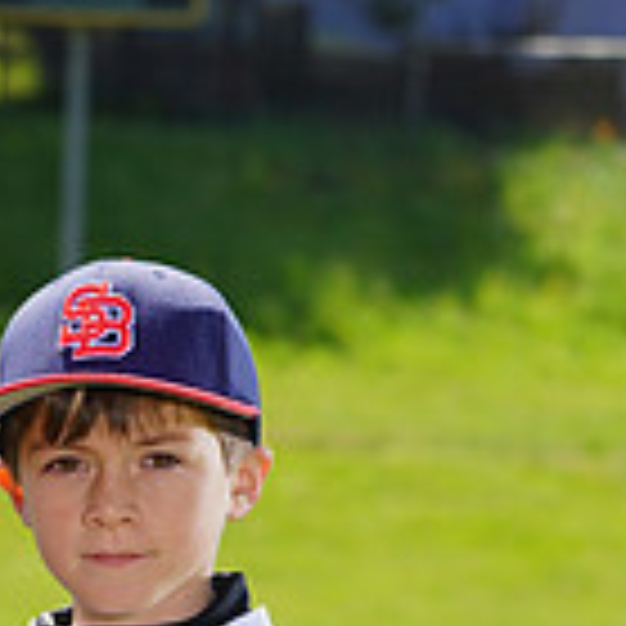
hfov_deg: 4.1
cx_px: -200
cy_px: 1288
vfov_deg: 4.0
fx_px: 8757
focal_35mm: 428
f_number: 8
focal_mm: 121
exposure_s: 1/250
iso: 100
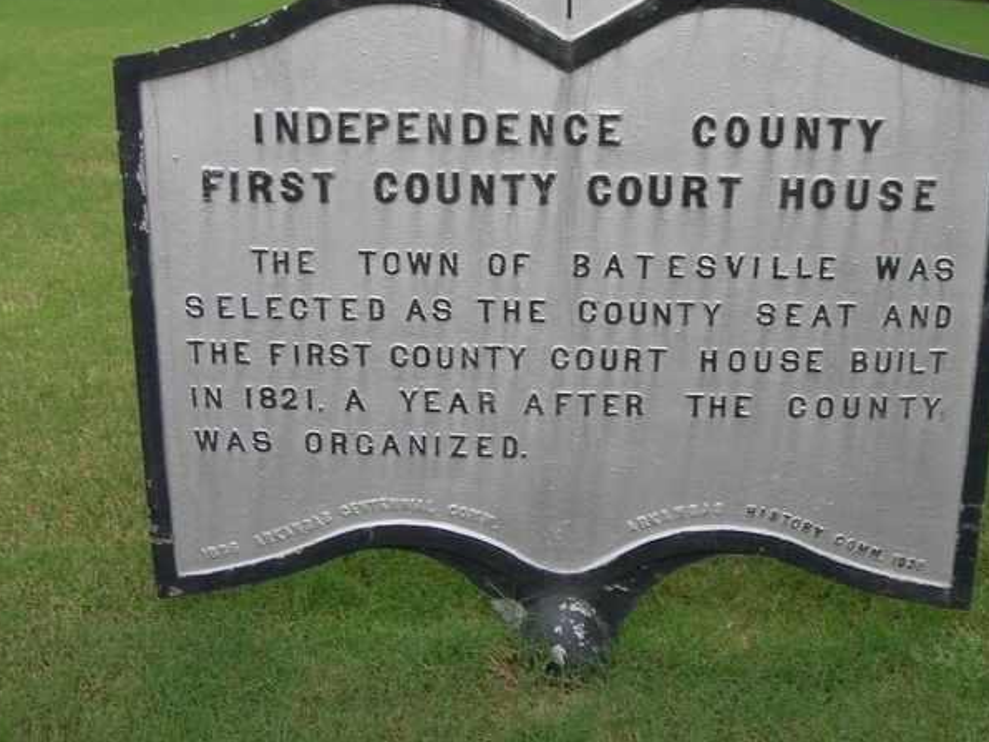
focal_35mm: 51
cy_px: 286
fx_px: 1457
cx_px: 531
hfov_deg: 37.5
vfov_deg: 28.5
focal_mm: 7.8
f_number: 2.8
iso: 50
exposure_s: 1/51.2
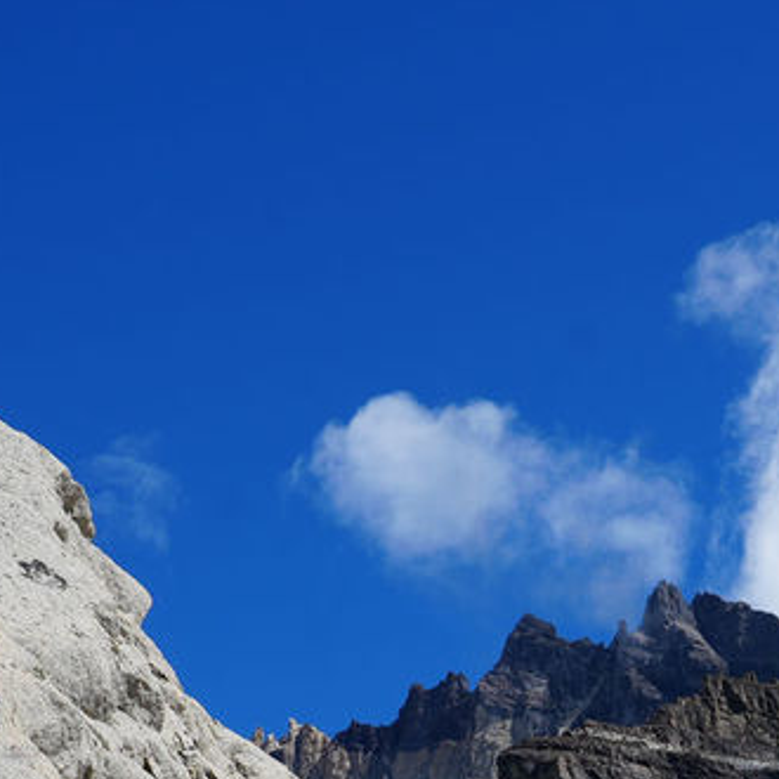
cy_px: 909
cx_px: 663
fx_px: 2521
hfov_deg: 17.4
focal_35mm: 99
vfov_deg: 16.9
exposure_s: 1/250
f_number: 10
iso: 100
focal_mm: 24
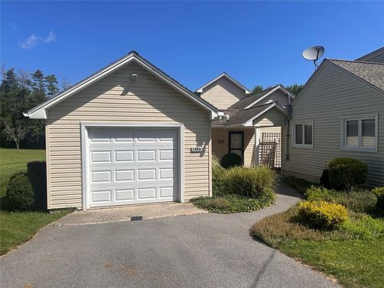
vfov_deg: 56.8
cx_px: 192
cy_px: 144
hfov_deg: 71.6
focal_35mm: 24
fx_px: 266
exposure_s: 1/7042
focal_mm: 6.86
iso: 80
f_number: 1.78
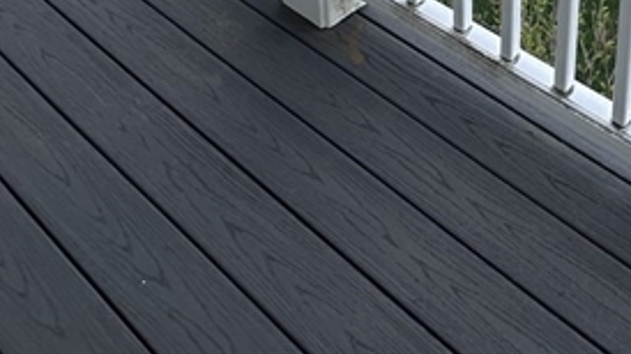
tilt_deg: -15.0
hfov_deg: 35.3
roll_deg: -2.0
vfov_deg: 15.9
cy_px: -375
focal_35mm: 57
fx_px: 954
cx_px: 518
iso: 40
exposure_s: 1/509
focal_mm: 2.22
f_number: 2.2
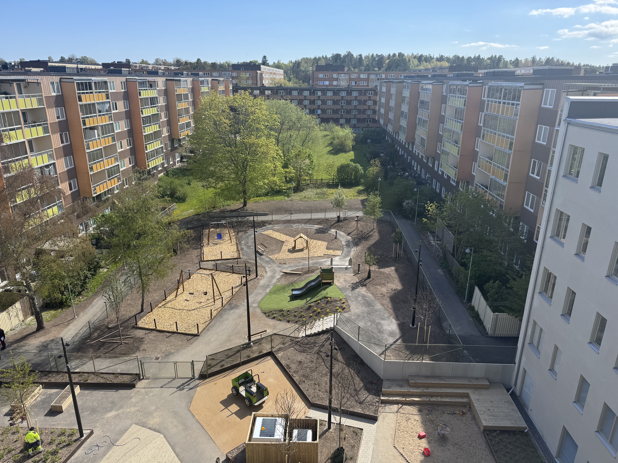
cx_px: 309
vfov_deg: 56.8
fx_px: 428
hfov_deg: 71.6
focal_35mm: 24
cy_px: 232
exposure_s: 1/2506
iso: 80
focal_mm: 6.76
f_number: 1.78
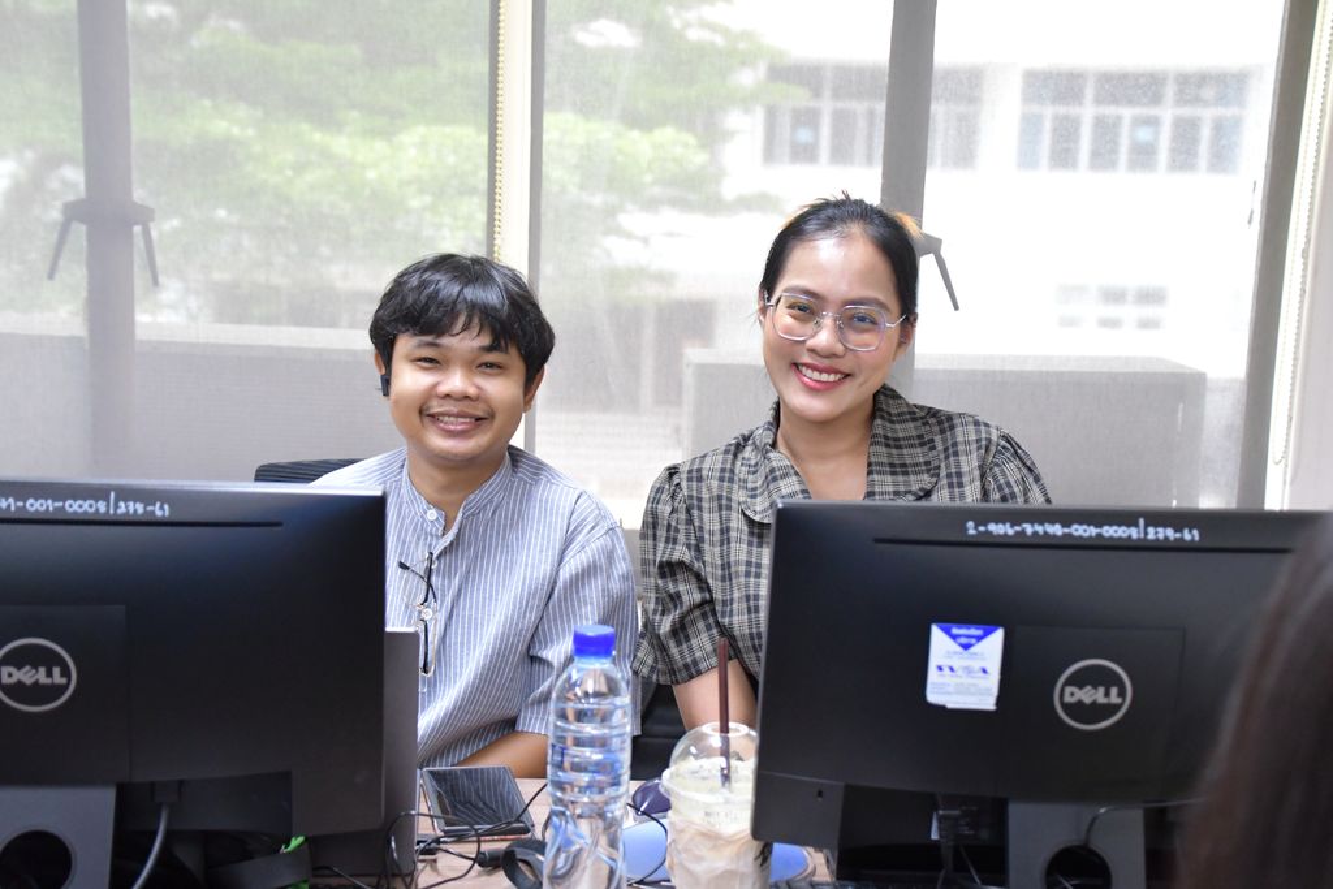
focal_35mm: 57
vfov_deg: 23.8
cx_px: 666
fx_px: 2111
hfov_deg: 35.0
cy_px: 444
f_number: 4.2
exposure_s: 1/60
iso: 3200
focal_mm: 38
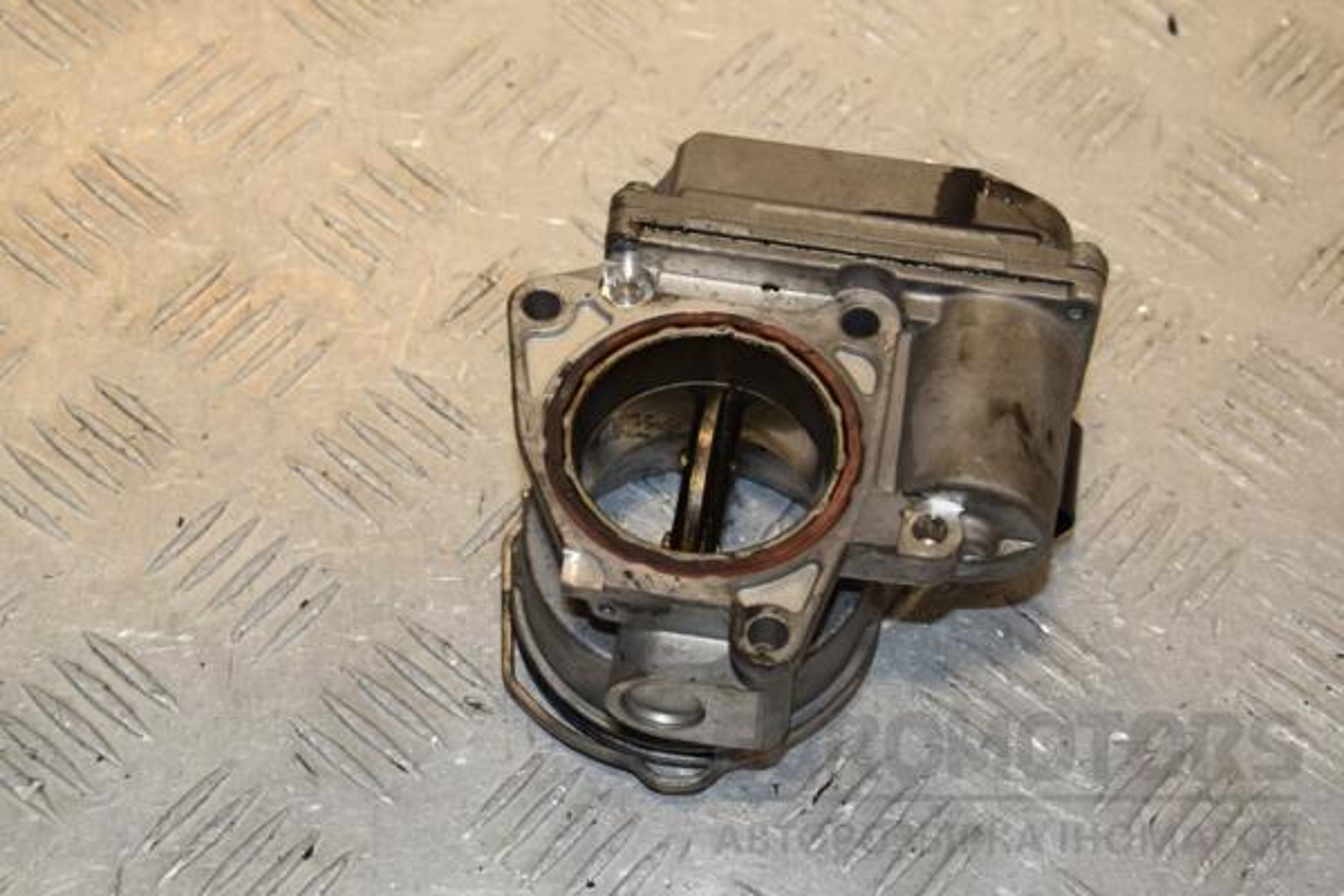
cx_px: 672
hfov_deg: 23.4
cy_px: 448
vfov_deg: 15.7
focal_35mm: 87
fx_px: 3248
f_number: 8
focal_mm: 58
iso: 800
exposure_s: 1/200
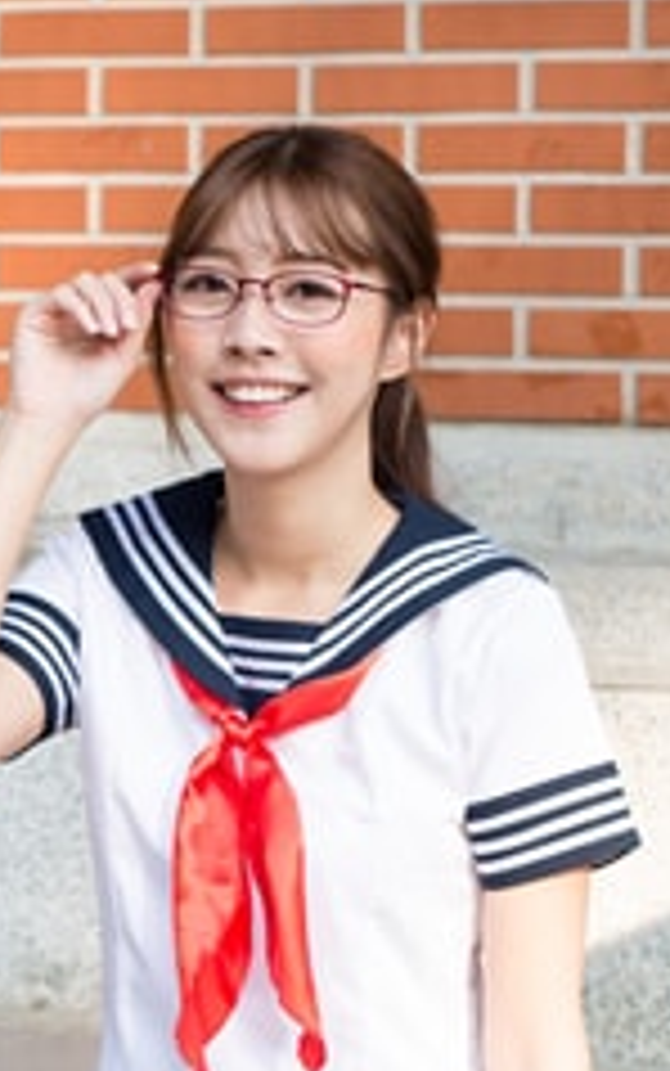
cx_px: 9
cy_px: 801
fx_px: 4990
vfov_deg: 12.2
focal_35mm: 171
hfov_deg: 7.6
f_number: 4.5
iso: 100
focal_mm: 50
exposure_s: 1/100
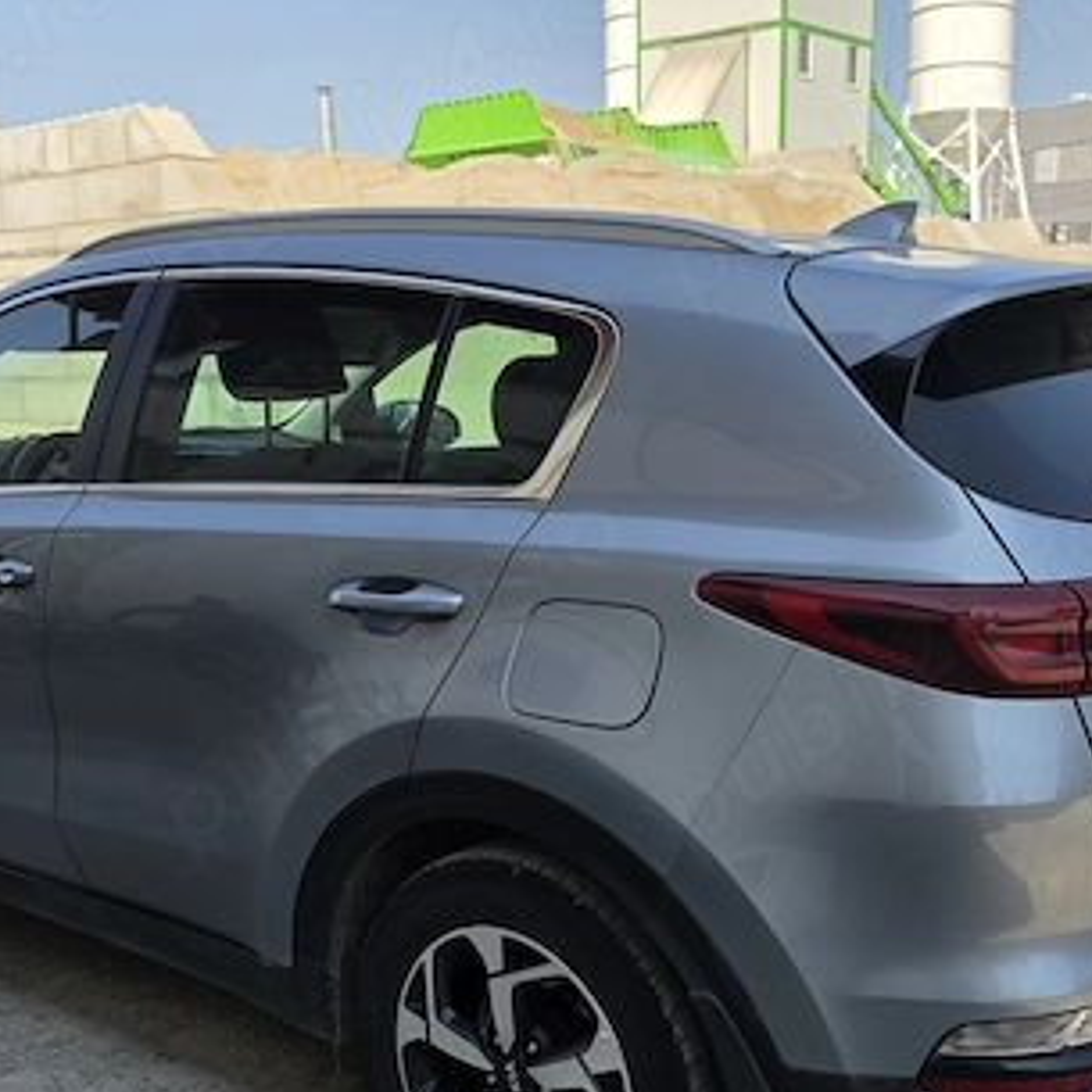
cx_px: 641
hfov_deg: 41.7
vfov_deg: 41.4
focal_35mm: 40
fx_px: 1428
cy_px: 712
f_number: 1.4
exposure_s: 1/6147
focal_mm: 6.5
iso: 64
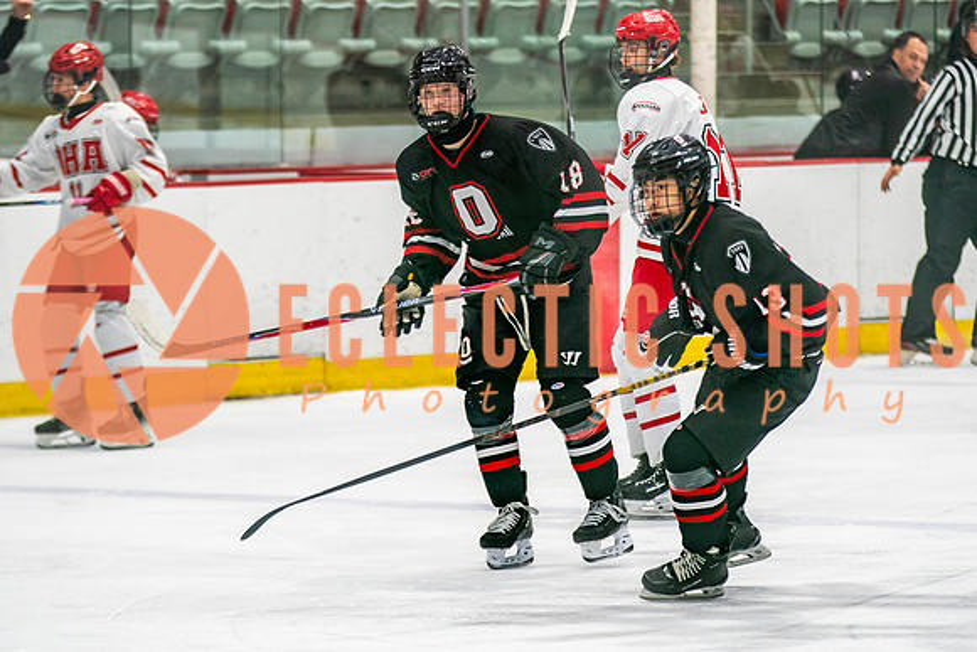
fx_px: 7258
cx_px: 488
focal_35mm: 267
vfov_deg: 5.1
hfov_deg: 7.7
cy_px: 344
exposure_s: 1/640
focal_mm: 150
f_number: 2.8
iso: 500
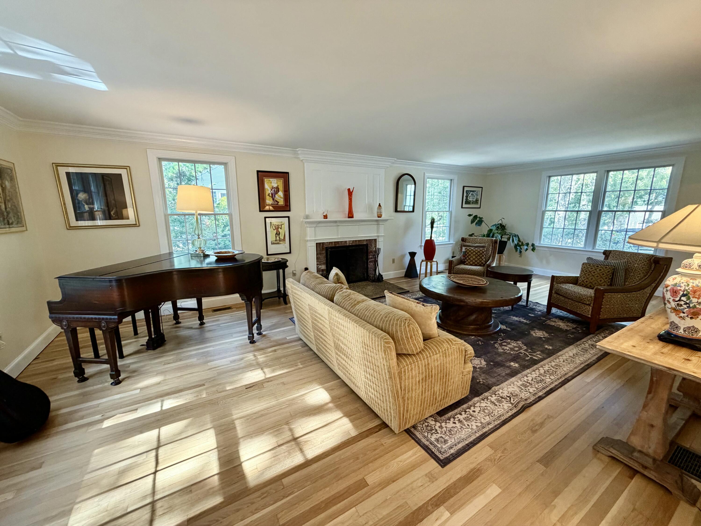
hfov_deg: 102.1
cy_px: 263
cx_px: 350
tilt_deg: -10.2
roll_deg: +1.2
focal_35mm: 14
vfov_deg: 85.7
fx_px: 284
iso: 250
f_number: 2.2
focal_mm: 2.22
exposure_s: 1/120
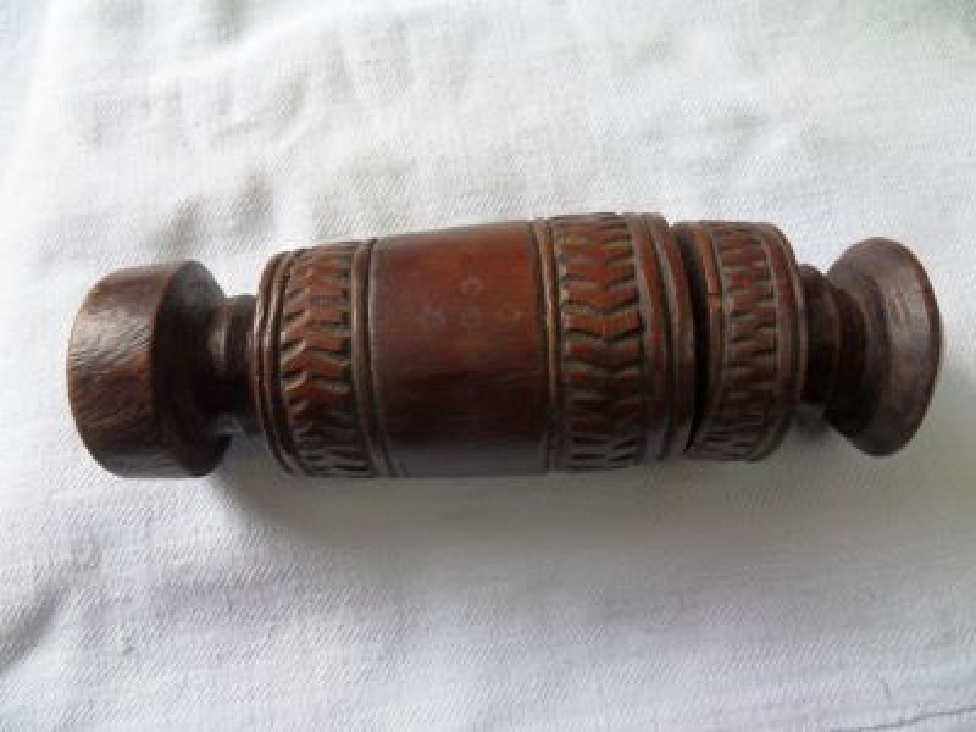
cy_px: 366
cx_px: 488
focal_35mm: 24
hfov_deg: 71.6
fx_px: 677
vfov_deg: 56.8
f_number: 3.3
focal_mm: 4.2
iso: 100
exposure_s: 1/90
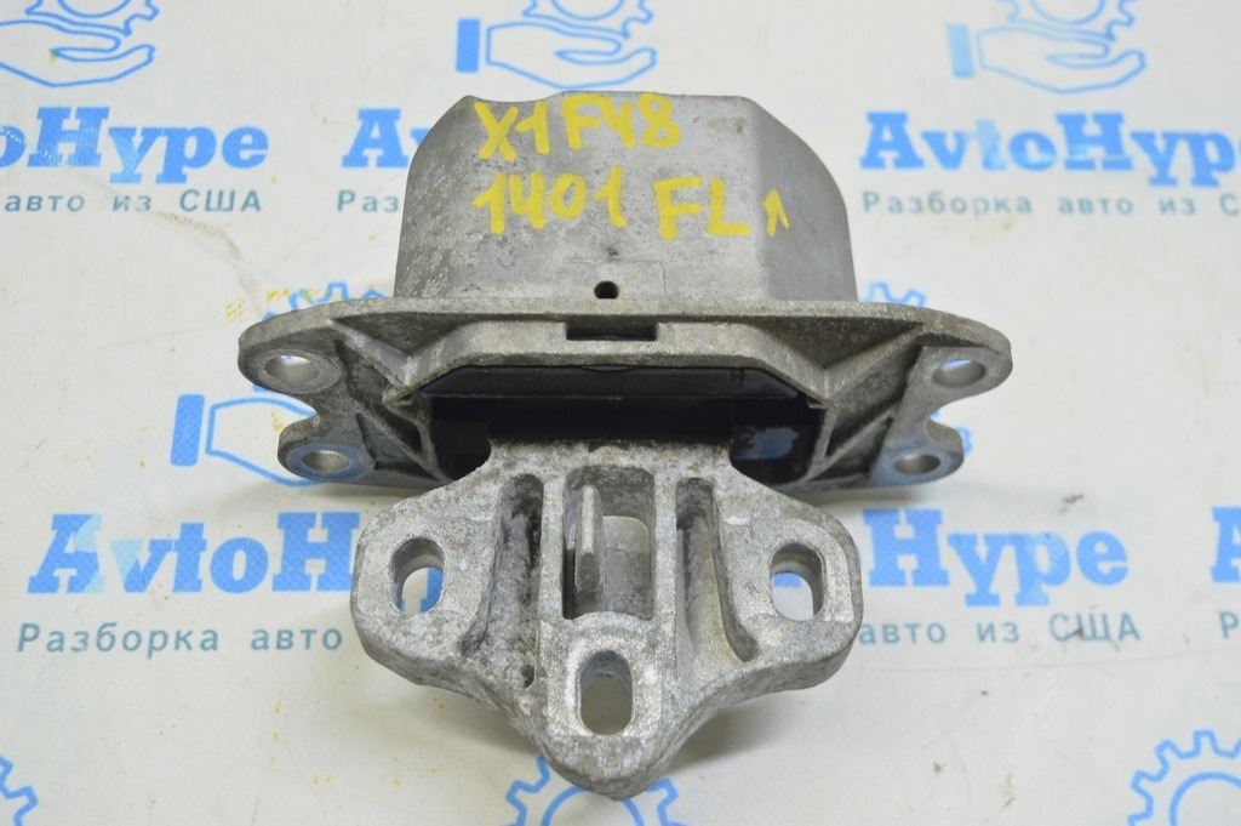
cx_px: 620
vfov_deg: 33.0
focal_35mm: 40
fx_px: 1395
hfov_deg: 48.0
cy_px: 413
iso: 400
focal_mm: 27
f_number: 5.6
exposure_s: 1/20
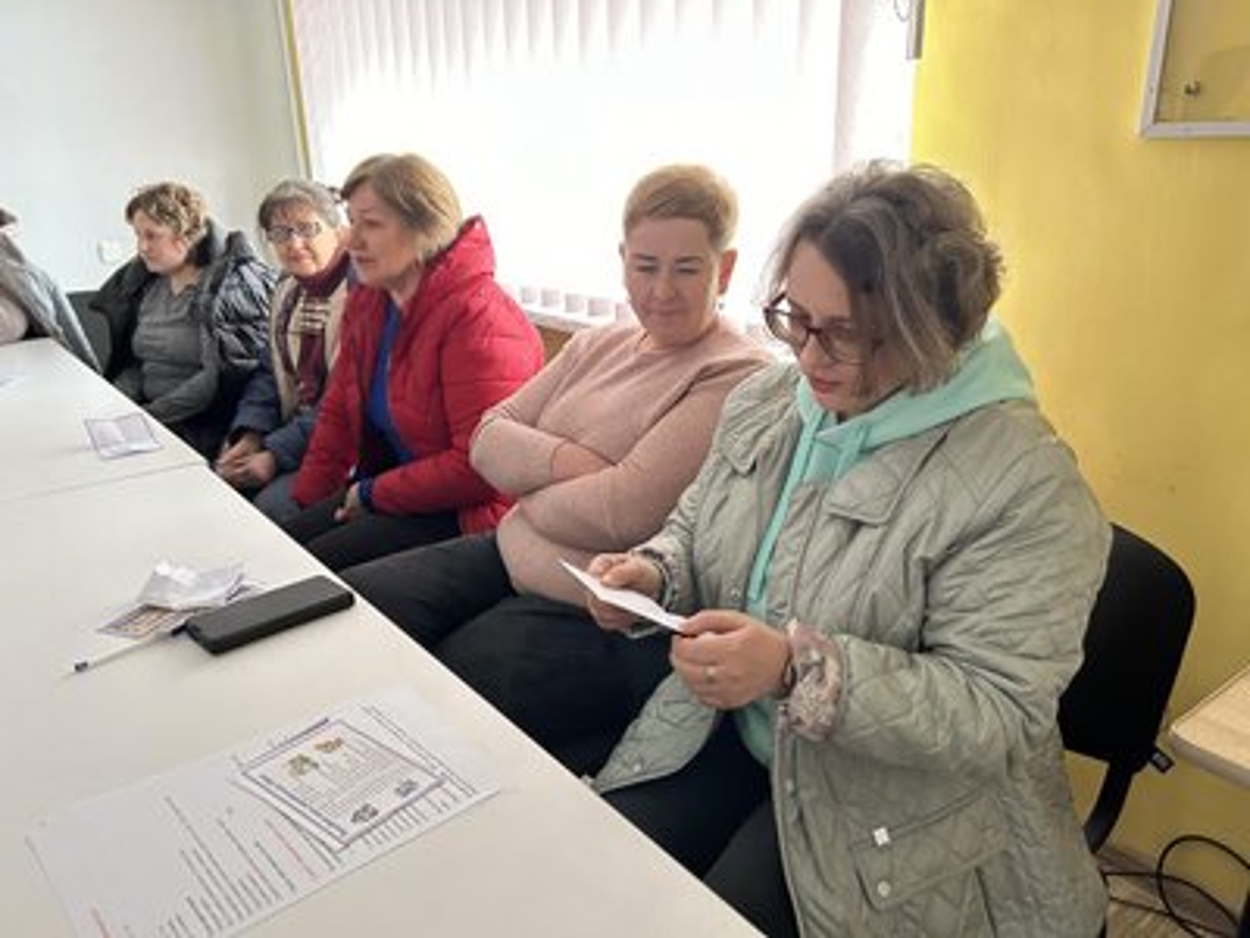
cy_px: 469
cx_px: 625
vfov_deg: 53.1
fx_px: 939
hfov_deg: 67.3
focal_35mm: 26
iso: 400
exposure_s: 1/60
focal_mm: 5.7
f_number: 1.5
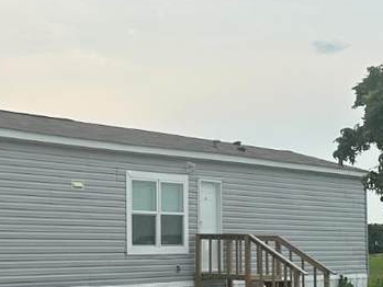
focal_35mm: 88
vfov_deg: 16.7
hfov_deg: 21.3
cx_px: -25
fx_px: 974
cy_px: 216
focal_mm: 6.86
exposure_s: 1/3597
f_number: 1.78
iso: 80
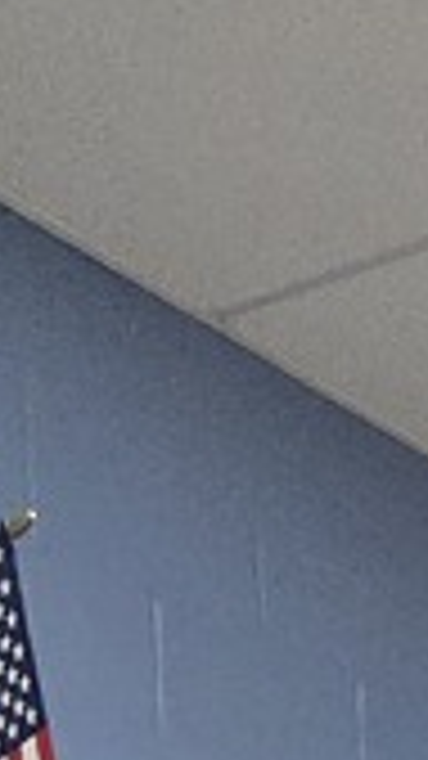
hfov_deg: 12.4
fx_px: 1736
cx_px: 861
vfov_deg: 16.8
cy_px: 1601
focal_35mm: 86
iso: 500
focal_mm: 2.2
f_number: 2.2
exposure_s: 1/60
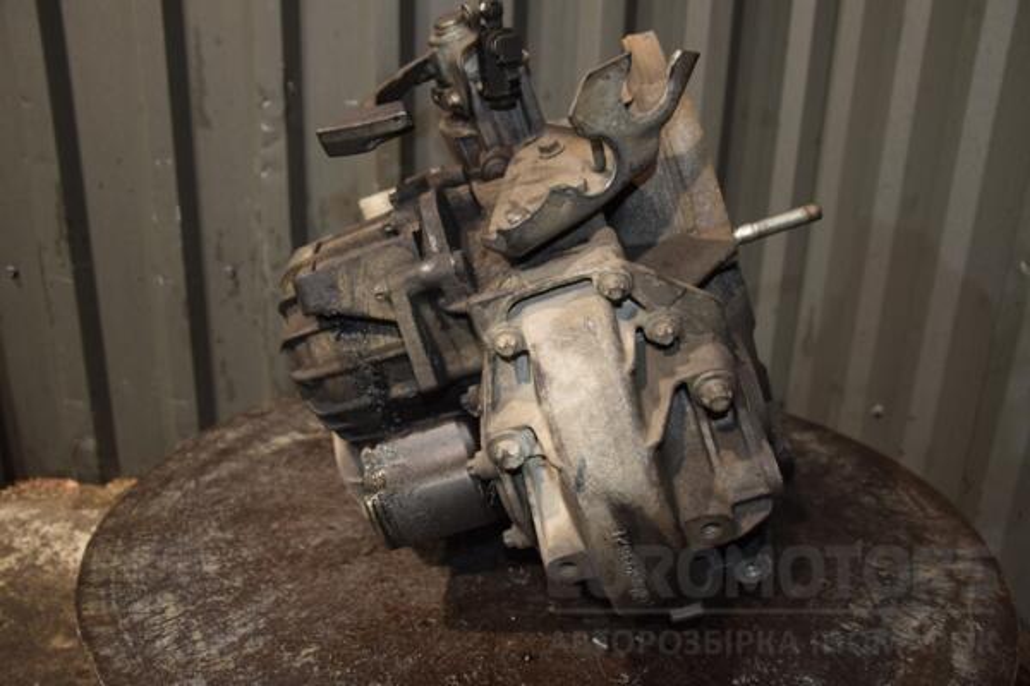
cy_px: 343
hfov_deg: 59.5
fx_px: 901
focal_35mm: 32
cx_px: 515
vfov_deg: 41.7
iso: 800
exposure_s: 1/50
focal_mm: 21
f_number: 3.8
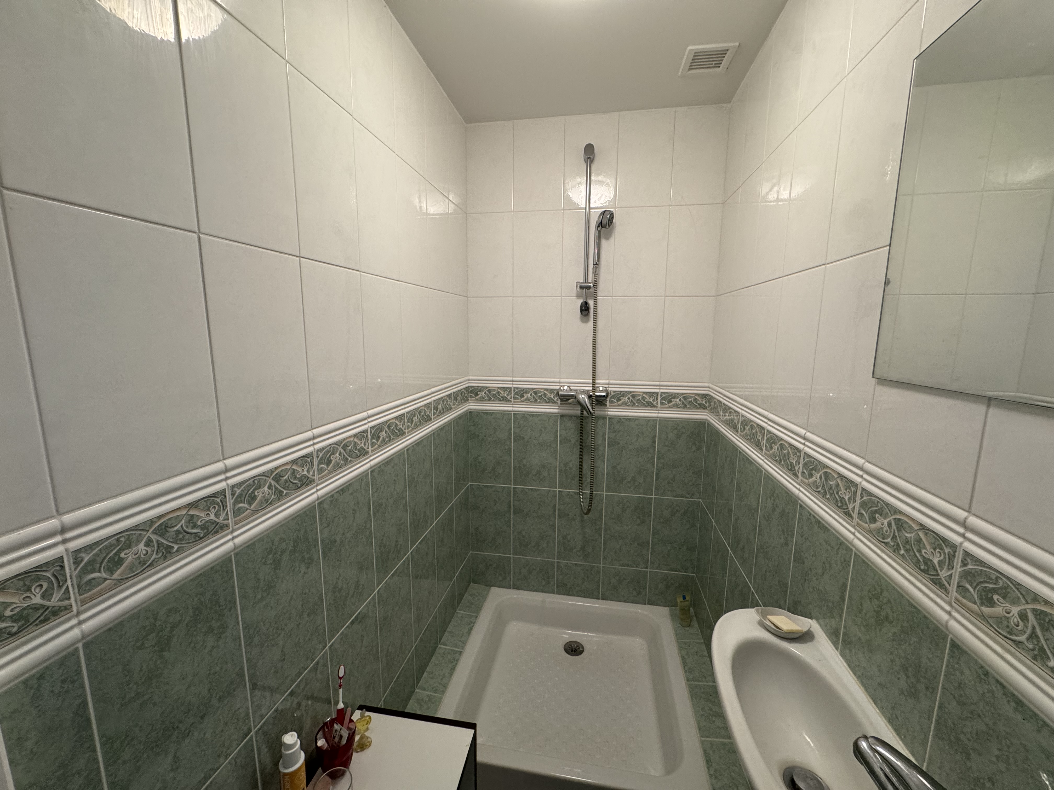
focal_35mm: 14
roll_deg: +0.2
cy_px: 395
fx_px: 426
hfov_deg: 102.1
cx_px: 527
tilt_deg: -8.7
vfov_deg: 85.7
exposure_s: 1/50
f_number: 2.2
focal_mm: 2.22
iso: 250
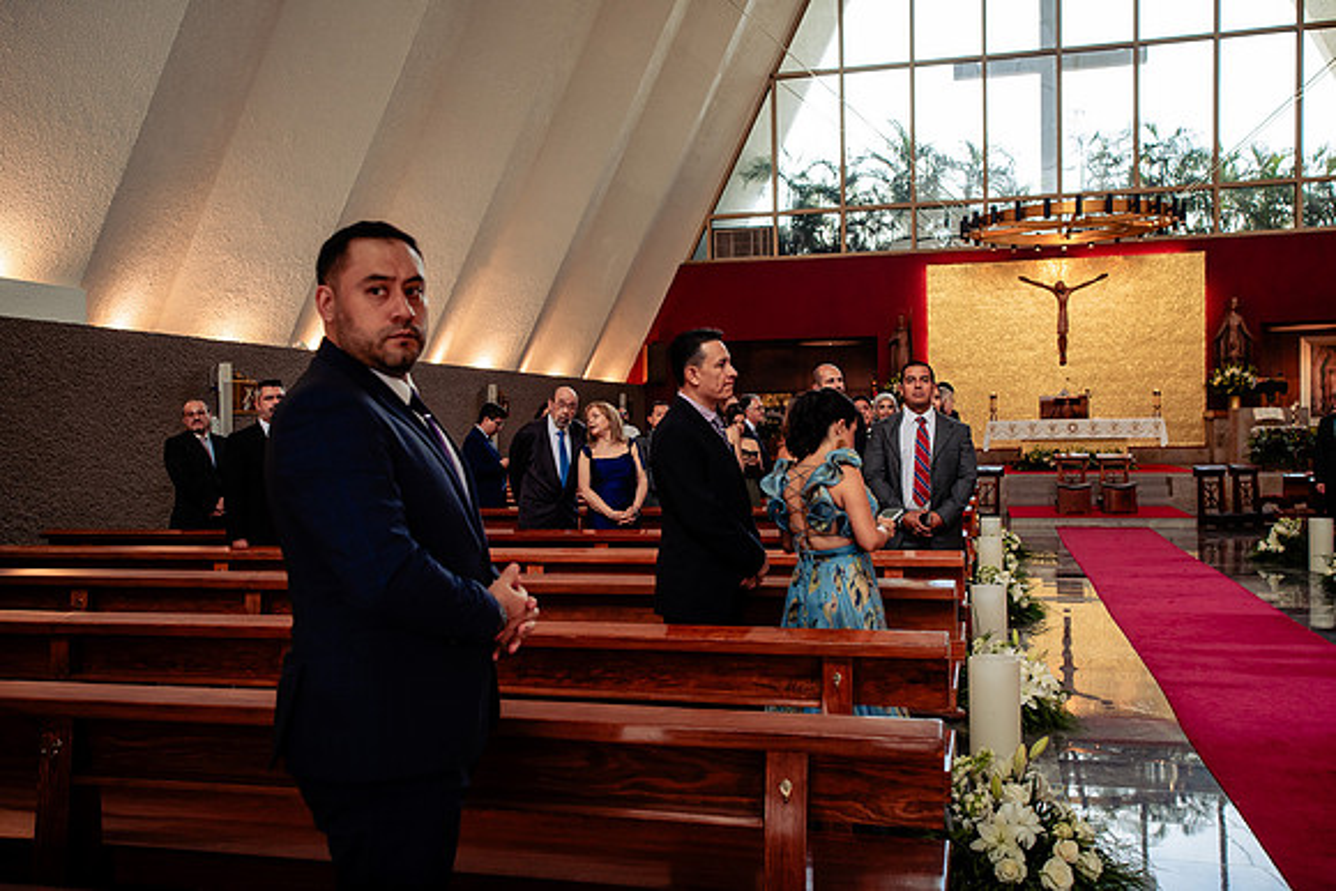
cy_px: 446
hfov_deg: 54.4
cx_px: 668
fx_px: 1299
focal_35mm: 35
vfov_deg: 37.9
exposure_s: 1/200
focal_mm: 35
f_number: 5
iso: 800
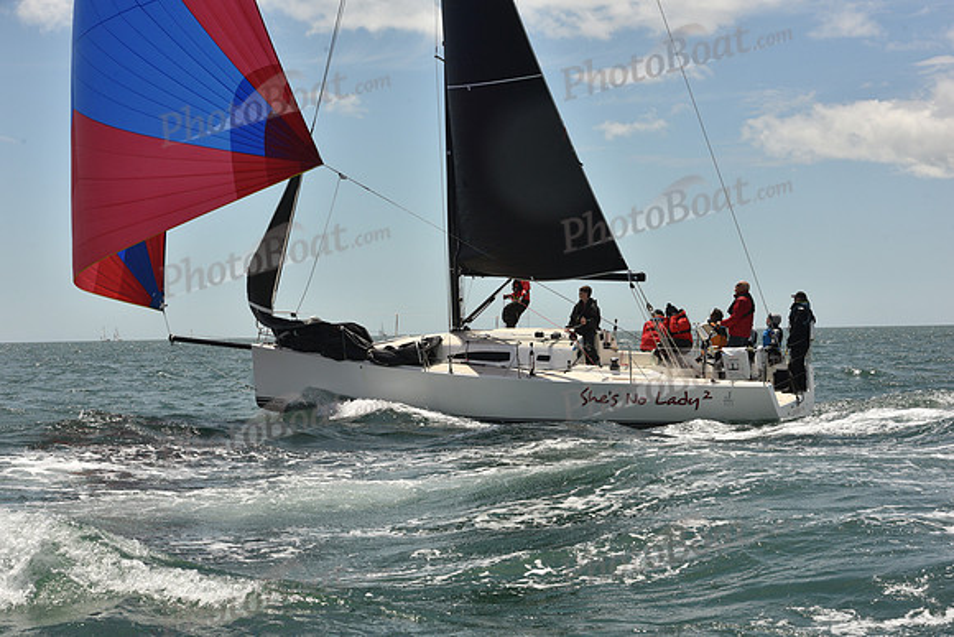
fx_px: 1855
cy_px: 318
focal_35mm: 70
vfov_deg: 19.5
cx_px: 477
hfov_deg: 28.8
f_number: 13
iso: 320
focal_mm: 70
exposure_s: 1/800
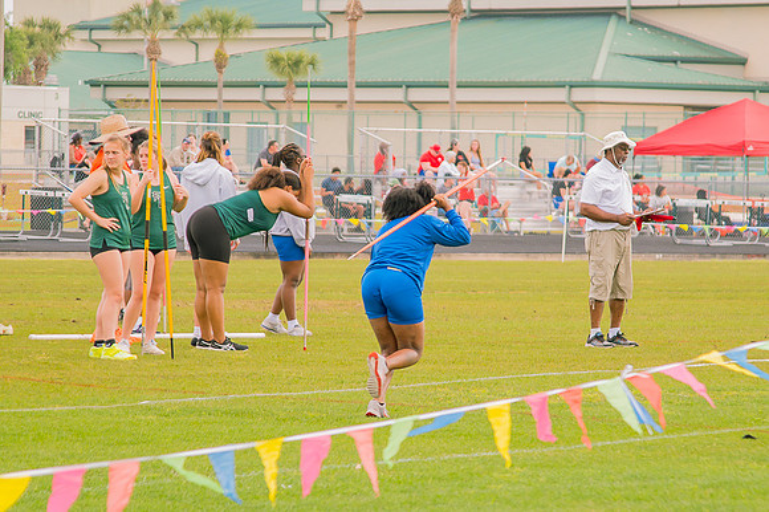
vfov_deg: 5.4
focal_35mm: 255
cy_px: 271
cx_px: 436
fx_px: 5438
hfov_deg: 8.1
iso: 200
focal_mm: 120
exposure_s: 1/200
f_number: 4
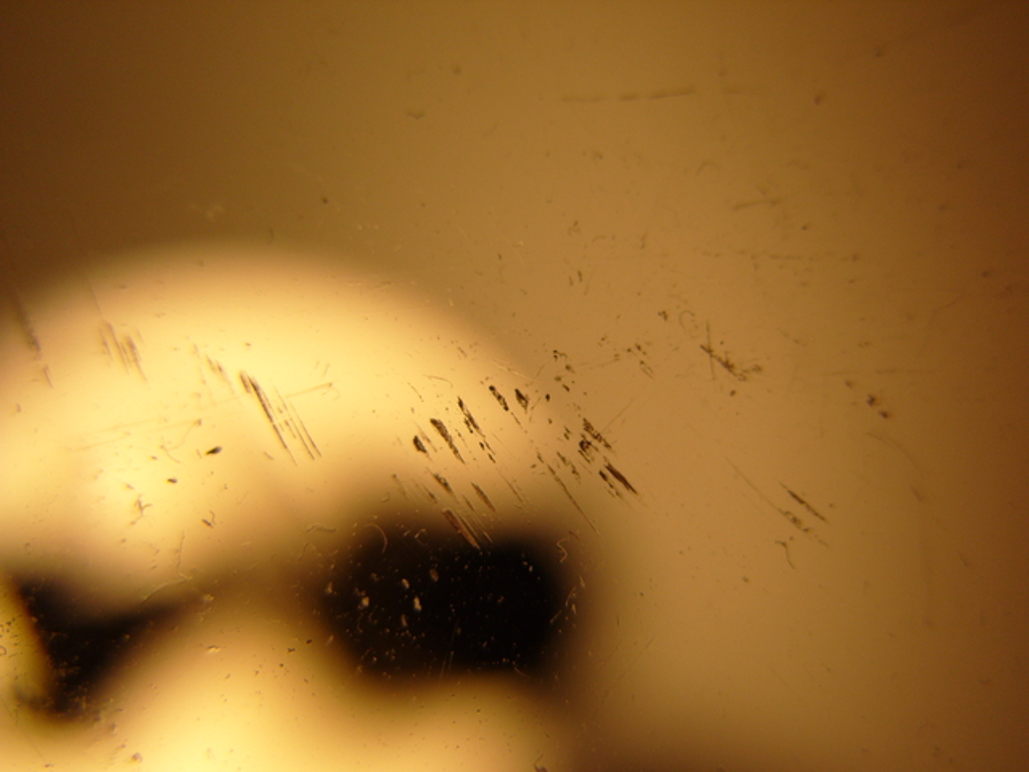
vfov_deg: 40.7
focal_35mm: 35
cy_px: 386
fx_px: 1040
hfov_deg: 52.6
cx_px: 514
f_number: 3.1
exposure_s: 1/125
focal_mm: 7.8
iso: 80
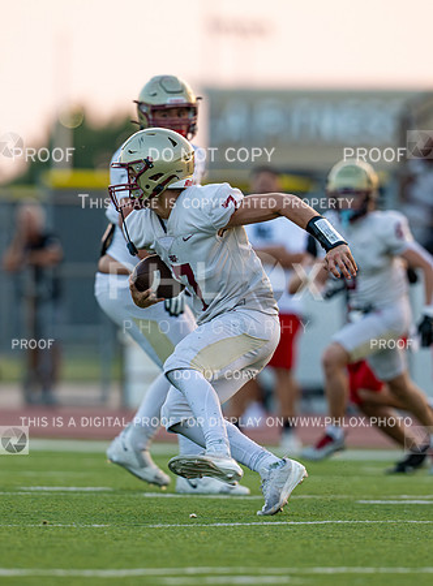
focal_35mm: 637
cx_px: 225
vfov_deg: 3.1
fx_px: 10742
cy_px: 264
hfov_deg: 2.3
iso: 1600
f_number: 4
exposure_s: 1/1000
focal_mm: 400
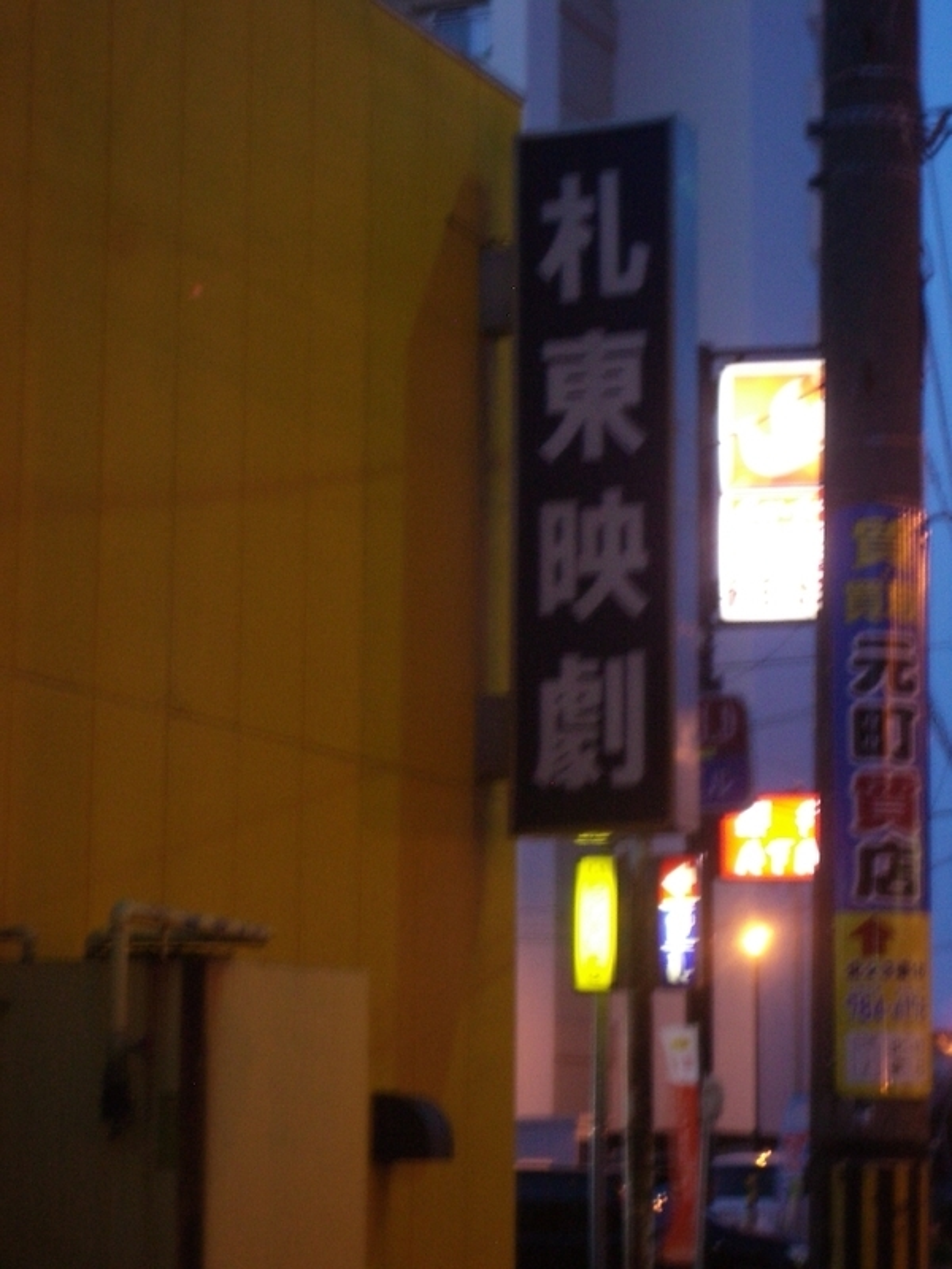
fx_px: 3227
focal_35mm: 88
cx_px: 476
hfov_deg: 16.8
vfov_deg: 22.3
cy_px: 634
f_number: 4.4
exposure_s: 1/4
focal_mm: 14.6
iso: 200
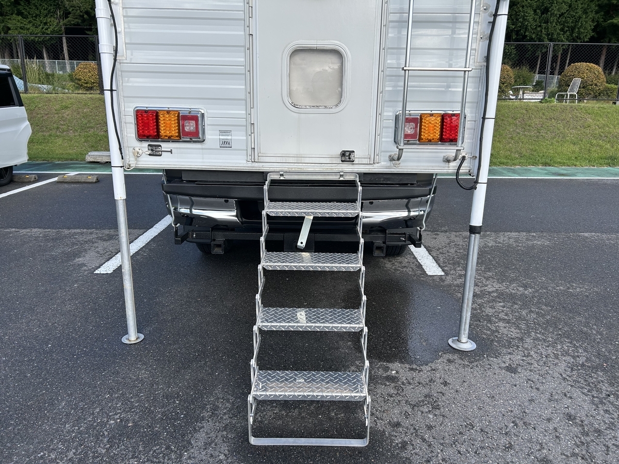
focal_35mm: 26
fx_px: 465
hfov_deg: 67.3
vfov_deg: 53.1
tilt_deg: -15.7
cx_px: 310
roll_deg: -0.6
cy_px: 232
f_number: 1.5
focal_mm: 5.7
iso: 50
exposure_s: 1/1838
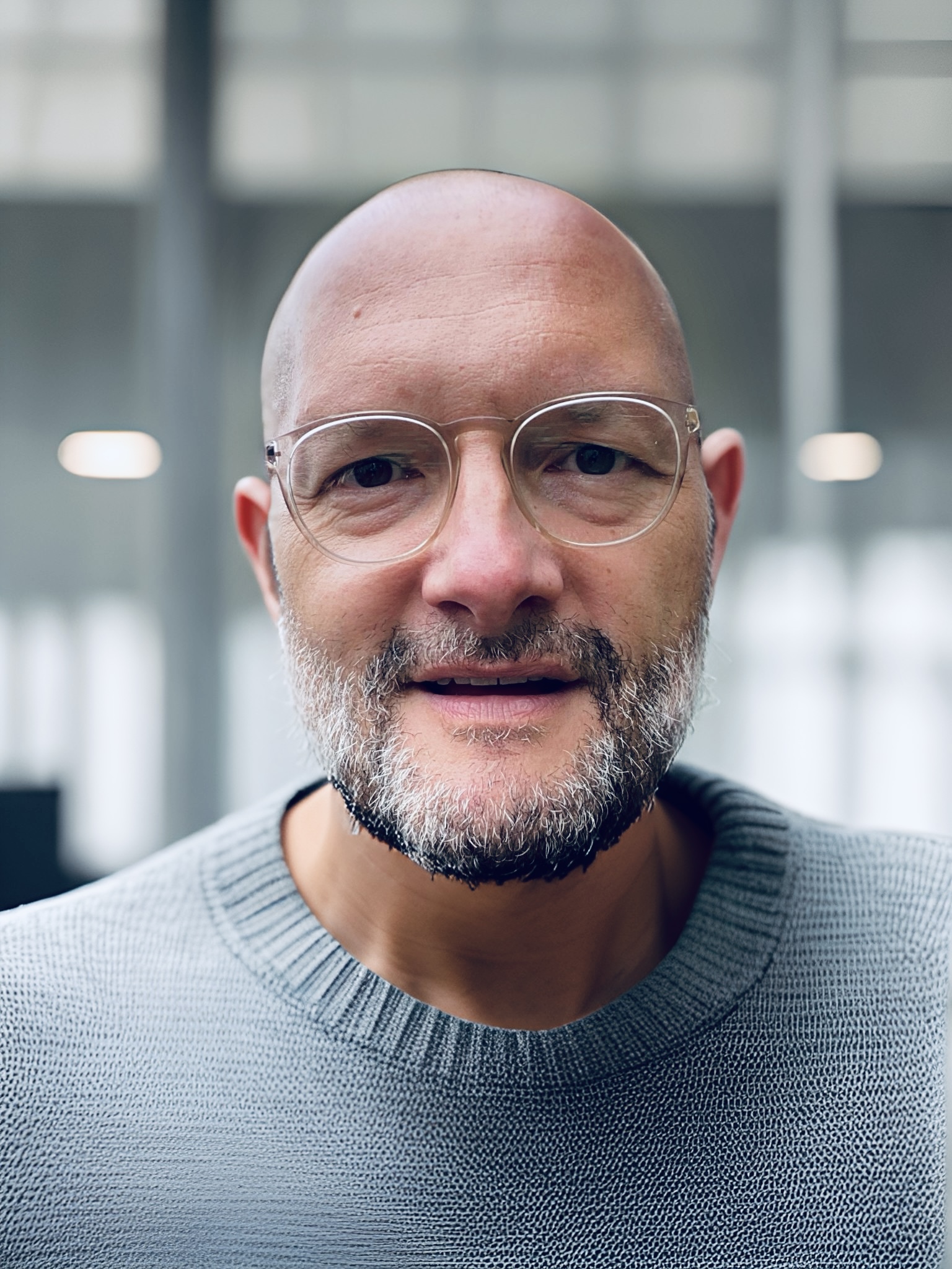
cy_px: 634
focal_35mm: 30
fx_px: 1100
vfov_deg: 60.0
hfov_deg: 46.8
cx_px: 476
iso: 40
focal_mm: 2.71
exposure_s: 1/122
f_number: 2.2
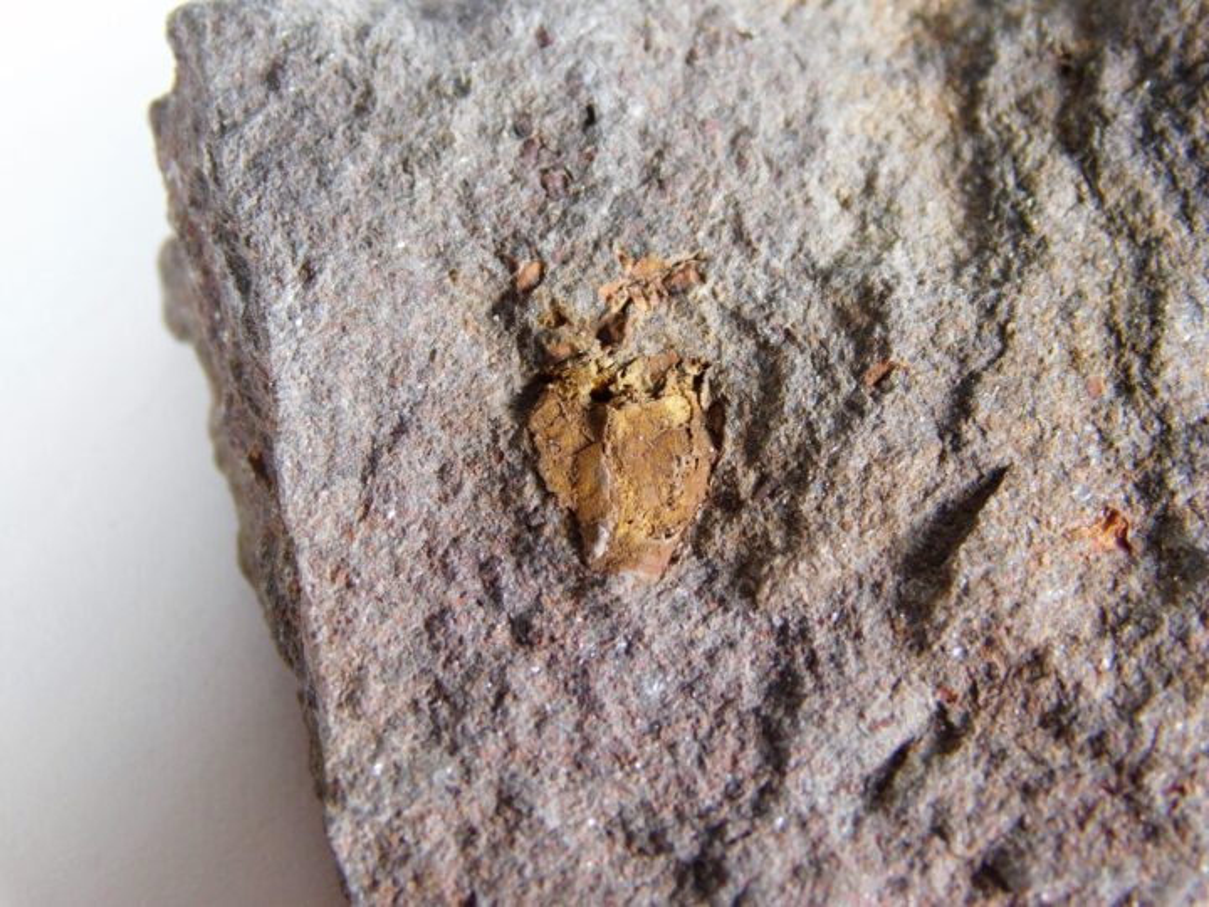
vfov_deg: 8.1
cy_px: 454
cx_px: 604
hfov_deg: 10.7
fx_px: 6426
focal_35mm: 184
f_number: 5.4
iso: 200
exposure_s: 1/30
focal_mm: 32.7
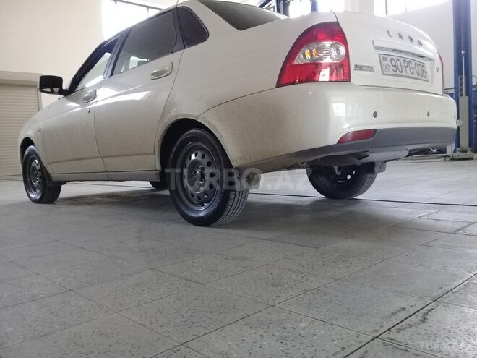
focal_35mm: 31
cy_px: 179
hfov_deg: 58.4
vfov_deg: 45.4
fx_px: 427
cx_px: 238
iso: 125
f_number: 2.2
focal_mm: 3.3
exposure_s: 1/33
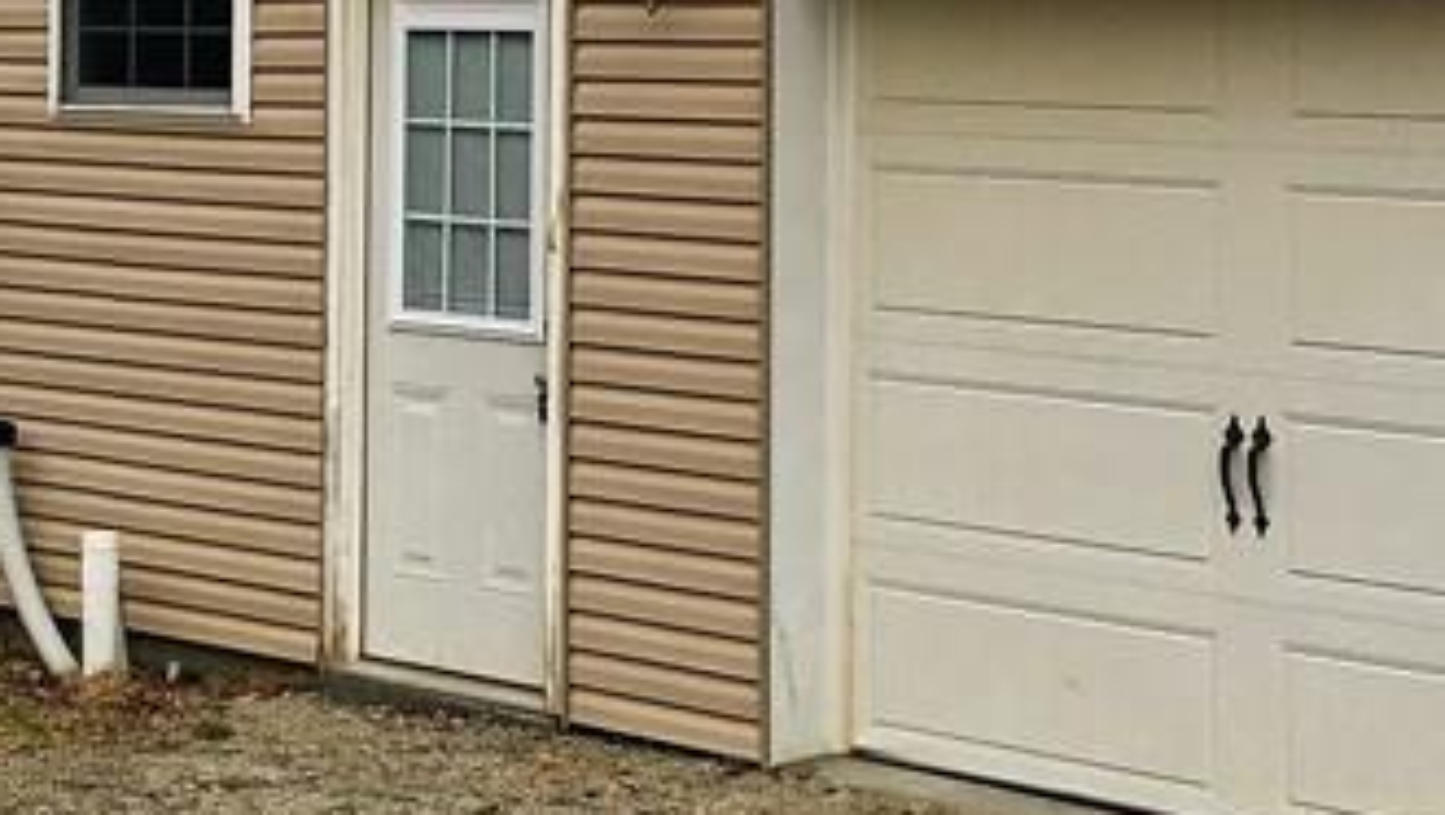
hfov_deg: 21.5
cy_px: 66
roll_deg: -0.7
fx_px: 3757
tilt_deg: +0.1
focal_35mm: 98
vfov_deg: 12.3
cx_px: 254
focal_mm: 4.15
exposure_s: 1/884
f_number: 2.2
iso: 25
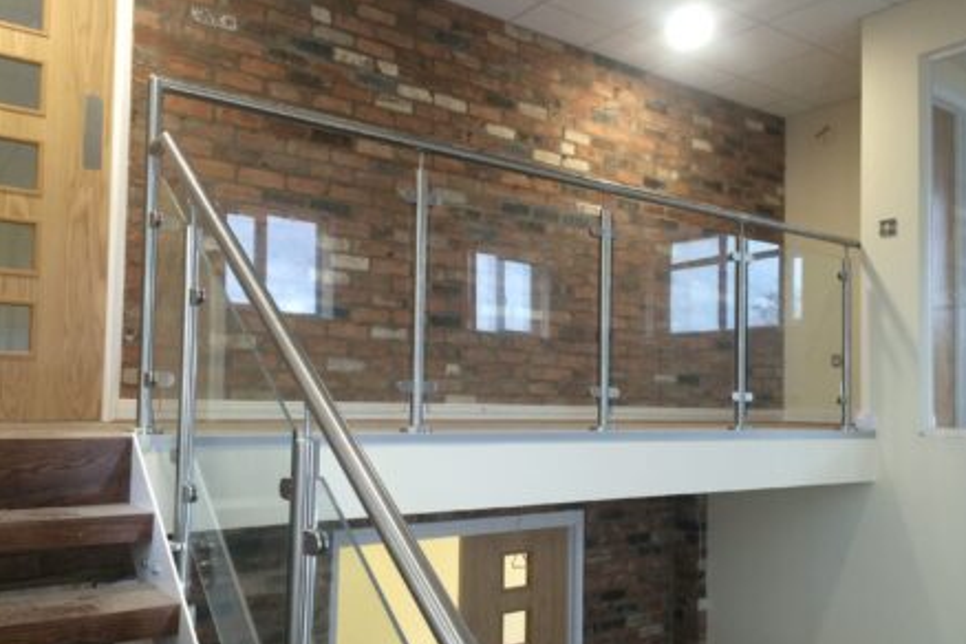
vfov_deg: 42.2
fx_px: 832
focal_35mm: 31
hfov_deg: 60.3
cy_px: 366
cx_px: 490
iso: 80
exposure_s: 1/33
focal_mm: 4.15
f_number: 2.2
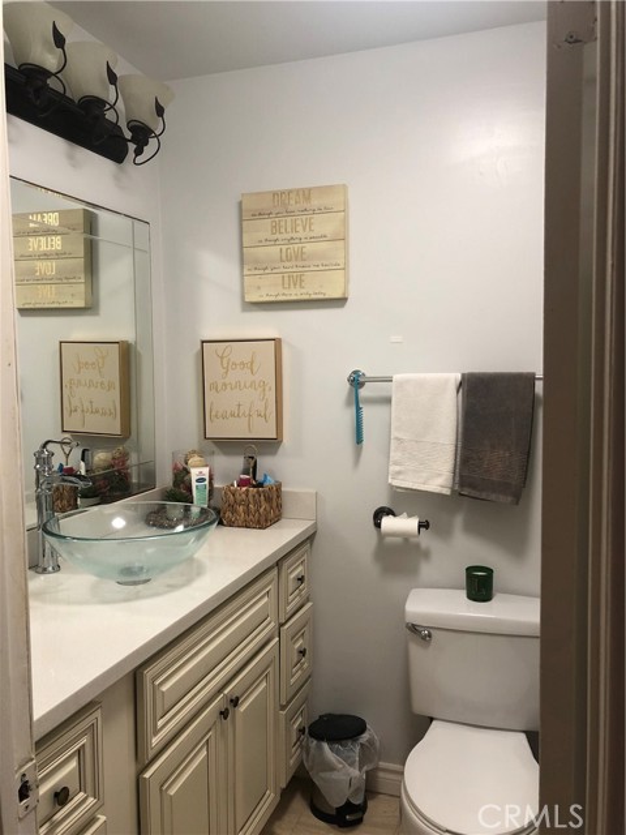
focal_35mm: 28
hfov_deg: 49.7
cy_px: 418
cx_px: 313
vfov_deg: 63.4
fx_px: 675
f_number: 1.8
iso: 40
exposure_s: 1/30
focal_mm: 4
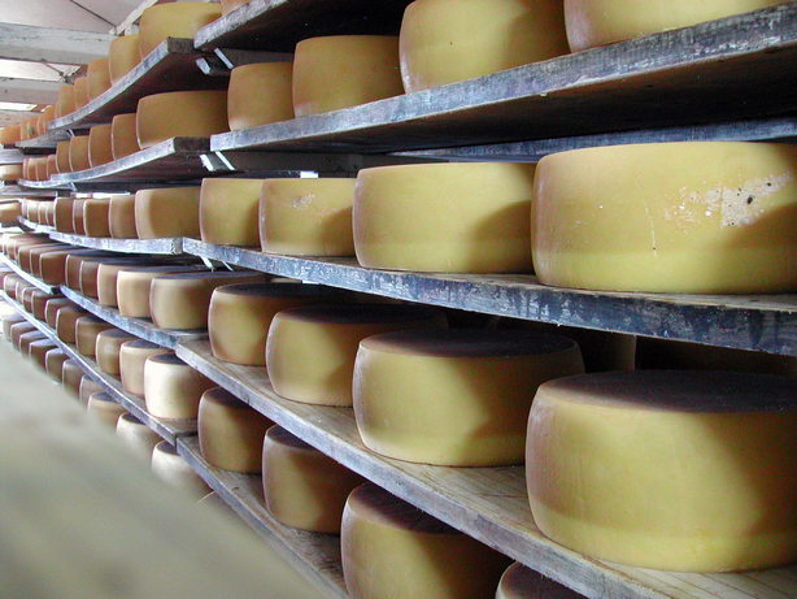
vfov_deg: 37.7
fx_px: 875
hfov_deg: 49.0
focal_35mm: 38
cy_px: 300
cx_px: 398
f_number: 2.8
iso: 400
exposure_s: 1/1.8
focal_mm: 8
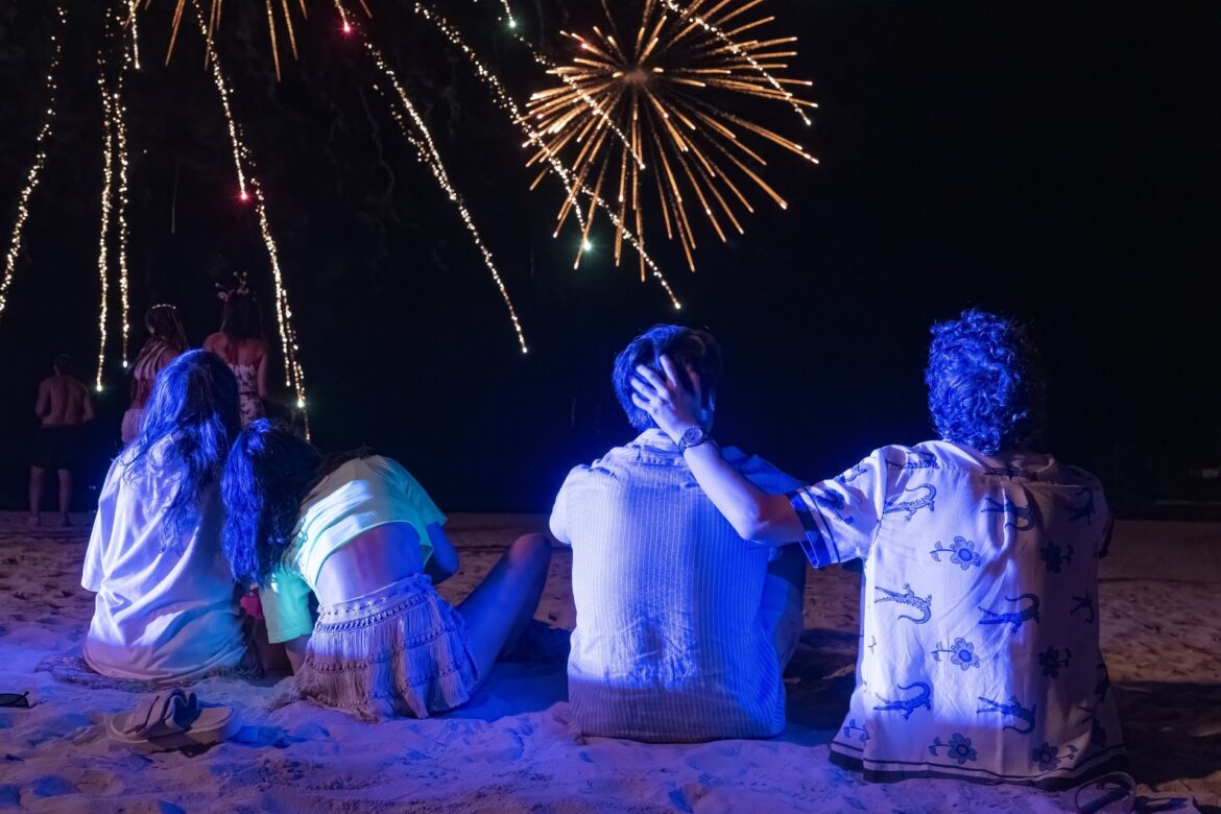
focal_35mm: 35
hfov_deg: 54.4
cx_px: 610
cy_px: 407
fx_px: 1187
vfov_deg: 37.9
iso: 5000
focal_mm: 23.4
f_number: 4
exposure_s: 1/60
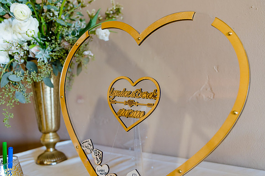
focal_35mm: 40
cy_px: 88
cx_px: 132
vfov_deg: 33.4
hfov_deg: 48.5
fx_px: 294
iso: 1250
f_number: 4.5
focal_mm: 40
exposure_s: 1/80
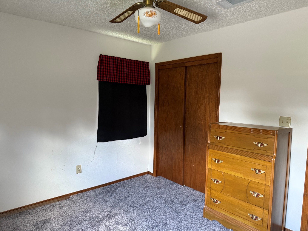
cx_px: 154
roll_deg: -0.8
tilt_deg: -7.4
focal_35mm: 24
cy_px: 116
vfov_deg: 56.8
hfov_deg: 71.6
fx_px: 214
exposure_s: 1/60
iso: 400
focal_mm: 6.76
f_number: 1.78
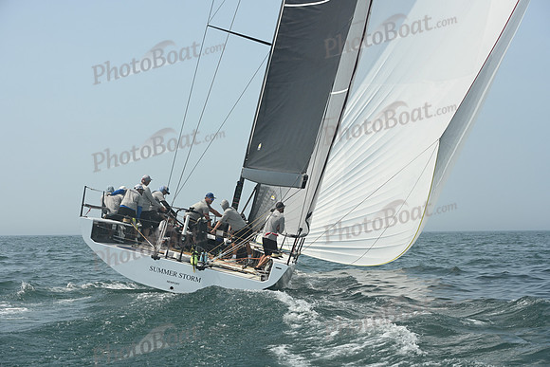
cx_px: 275
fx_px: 1070
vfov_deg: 19.5
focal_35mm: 70
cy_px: 184
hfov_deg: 28.8
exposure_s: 1/1250
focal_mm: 70
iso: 320
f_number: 9
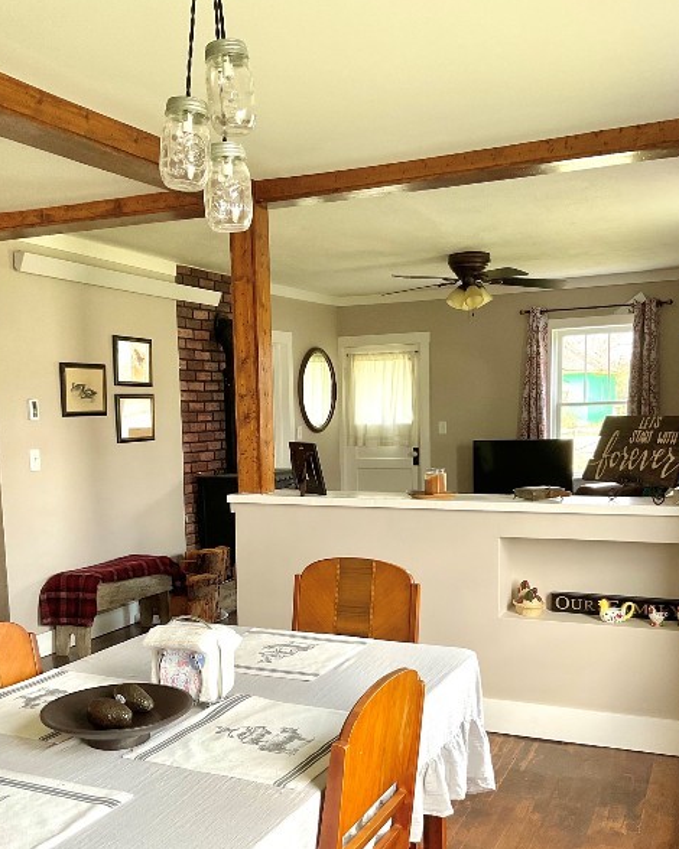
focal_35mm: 37
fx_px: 930
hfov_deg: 40.1
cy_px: 534
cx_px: 331
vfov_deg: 48.6
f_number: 1.8
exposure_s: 1/122
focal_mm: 3
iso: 64
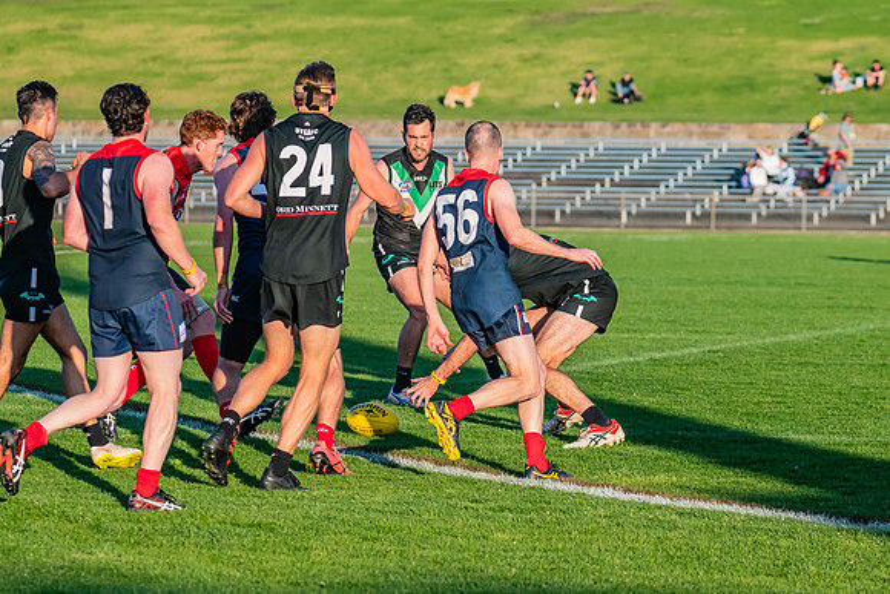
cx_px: 507
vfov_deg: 7.1
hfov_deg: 10.6
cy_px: 288
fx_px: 4792
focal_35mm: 194
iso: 800
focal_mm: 170
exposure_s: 1/1600
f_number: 6.3
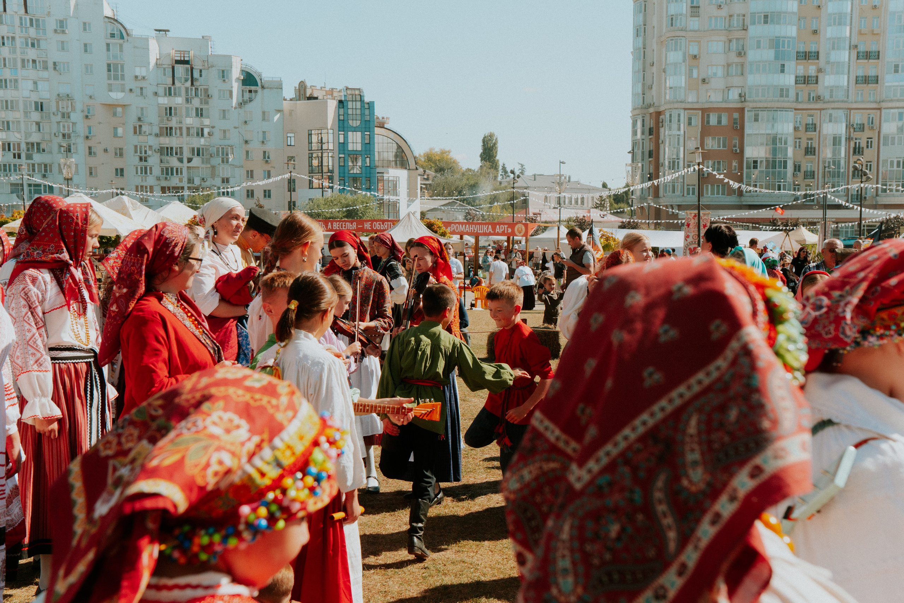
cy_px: 302
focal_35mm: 44
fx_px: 1094
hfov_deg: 44.9
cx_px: 452
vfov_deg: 30.8
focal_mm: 29
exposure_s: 1/1000
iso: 160
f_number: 5
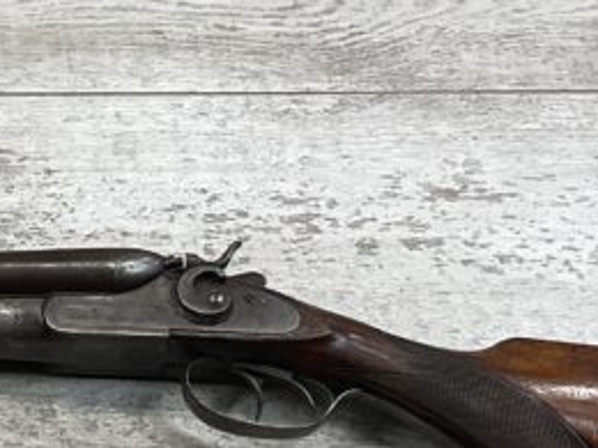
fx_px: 1969
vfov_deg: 13.0
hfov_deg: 16.4
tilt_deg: -54.3
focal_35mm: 114
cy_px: 287
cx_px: -161
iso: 16
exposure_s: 1/161
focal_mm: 3
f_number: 1.8
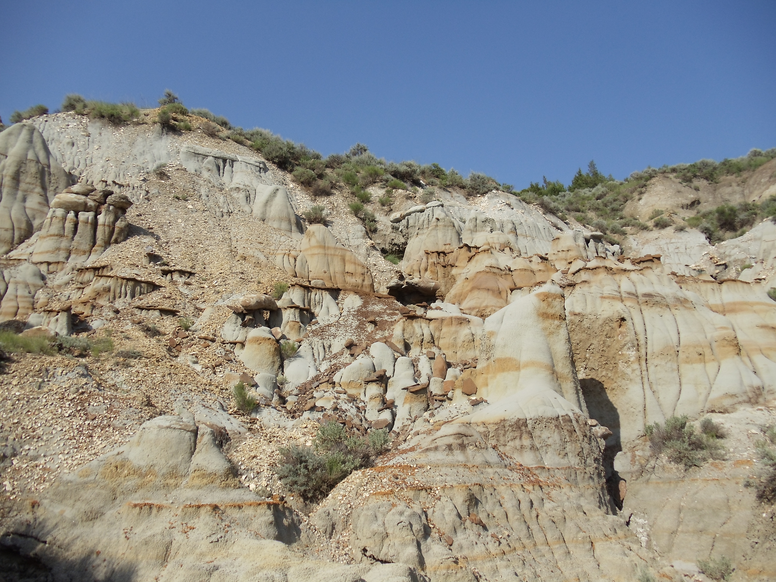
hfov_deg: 42.9
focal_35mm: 44
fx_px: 986
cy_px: 291
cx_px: 388
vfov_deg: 32.9
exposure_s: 1/250
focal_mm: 6
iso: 80
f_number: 7.1
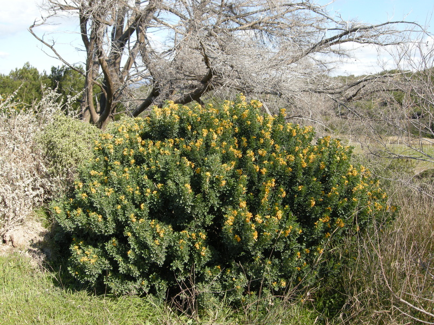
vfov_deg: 40.7
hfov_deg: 52.6
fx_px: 439
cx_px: 217
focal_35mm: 35
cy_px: 162
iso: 64
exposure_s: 1/193
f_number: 4.8
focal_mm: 7.5
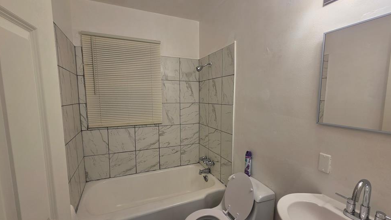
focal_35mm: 15
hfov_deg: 103.0
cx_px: 192
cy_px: 116
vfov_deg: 70.5
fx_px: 156
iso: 100
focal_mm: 2.2
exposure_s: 1/120
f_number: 2.2
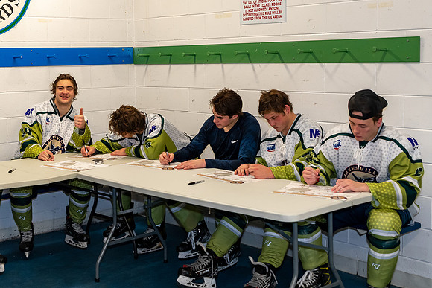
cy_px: 122
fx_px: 676
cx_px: 183
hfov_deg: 35.4
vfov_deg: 24.0
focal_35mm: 56
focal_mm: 32
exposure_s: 1/160
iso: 1250
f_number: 3.5
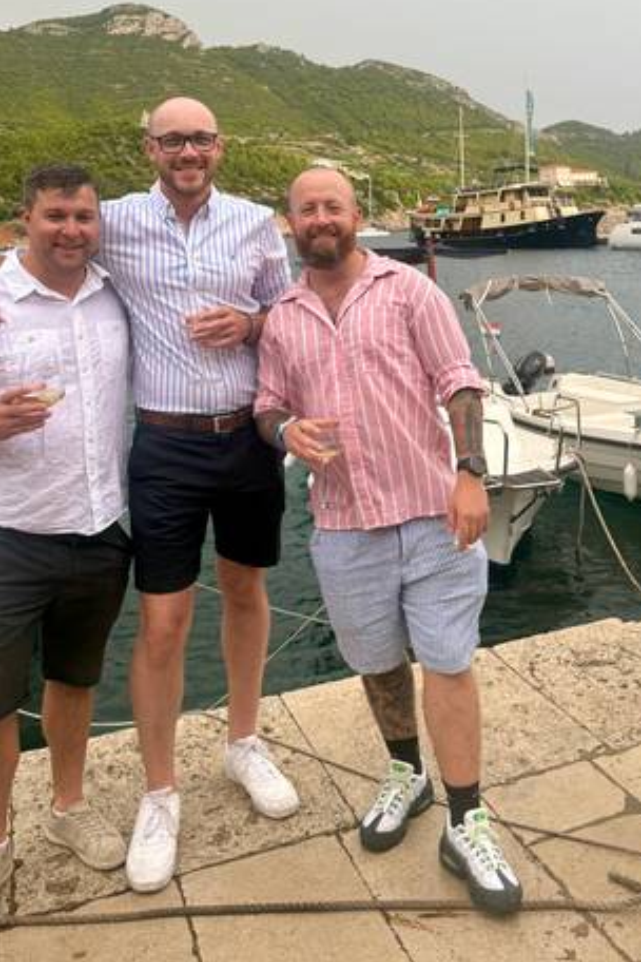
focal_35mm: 35
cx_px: 369
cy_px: 289
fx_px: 935
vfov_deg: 52.9
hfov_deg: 37.8
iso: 100
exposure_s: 1/121
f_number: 1.78
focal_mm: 6.76
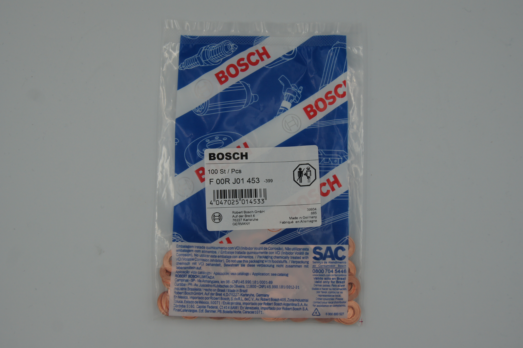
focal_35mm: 60
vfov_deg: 22.6
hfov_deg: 33.4
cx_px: 262
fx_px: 871
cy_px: 174
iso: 200
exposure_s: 1/400
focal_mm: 40
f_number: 5.6
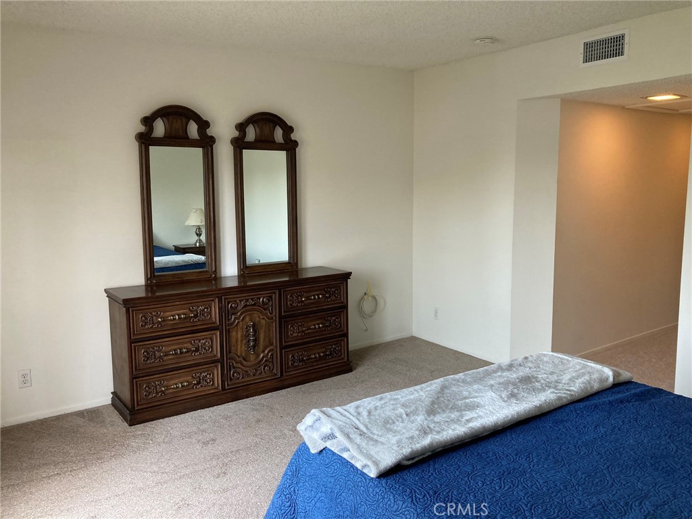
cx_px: 346
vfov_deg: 49.7
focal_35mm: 28
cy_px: 260
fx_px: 560
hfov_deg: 63.4
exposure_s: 1/60
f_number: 1.8
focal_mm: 3.99
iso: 100
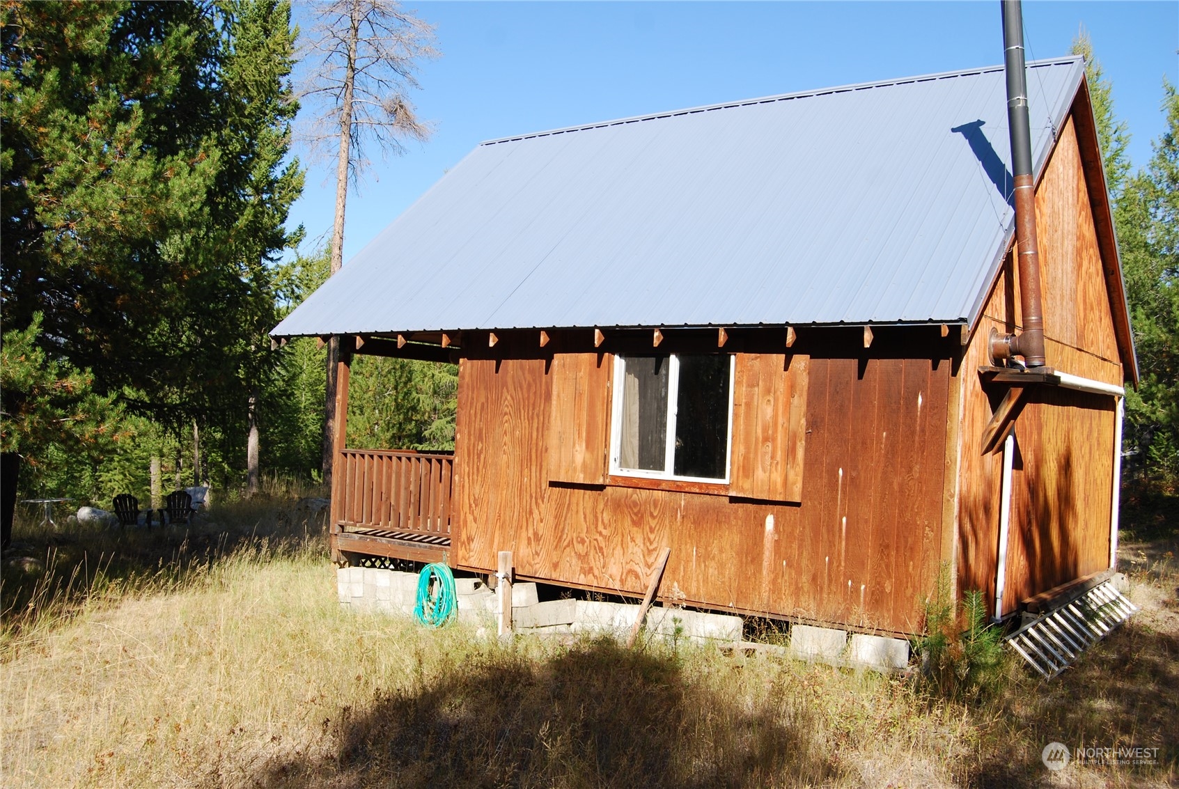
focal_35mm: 34
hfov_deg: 55.1
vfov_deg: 38.5
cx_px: 590
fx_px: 1131
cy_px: 394
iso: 100
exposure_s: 1/200
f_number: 7.1
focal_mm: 23
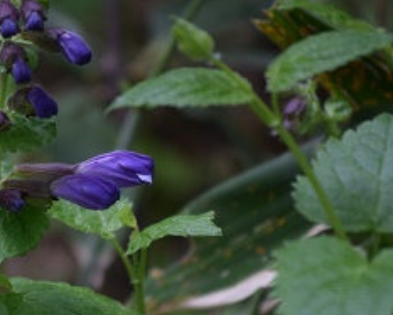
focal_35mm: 579
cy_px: 212
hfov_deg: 3.3
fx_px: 6743
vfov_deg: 2.7
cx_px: 113
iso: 640
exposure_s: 1/250
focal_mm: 200
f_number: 5.6
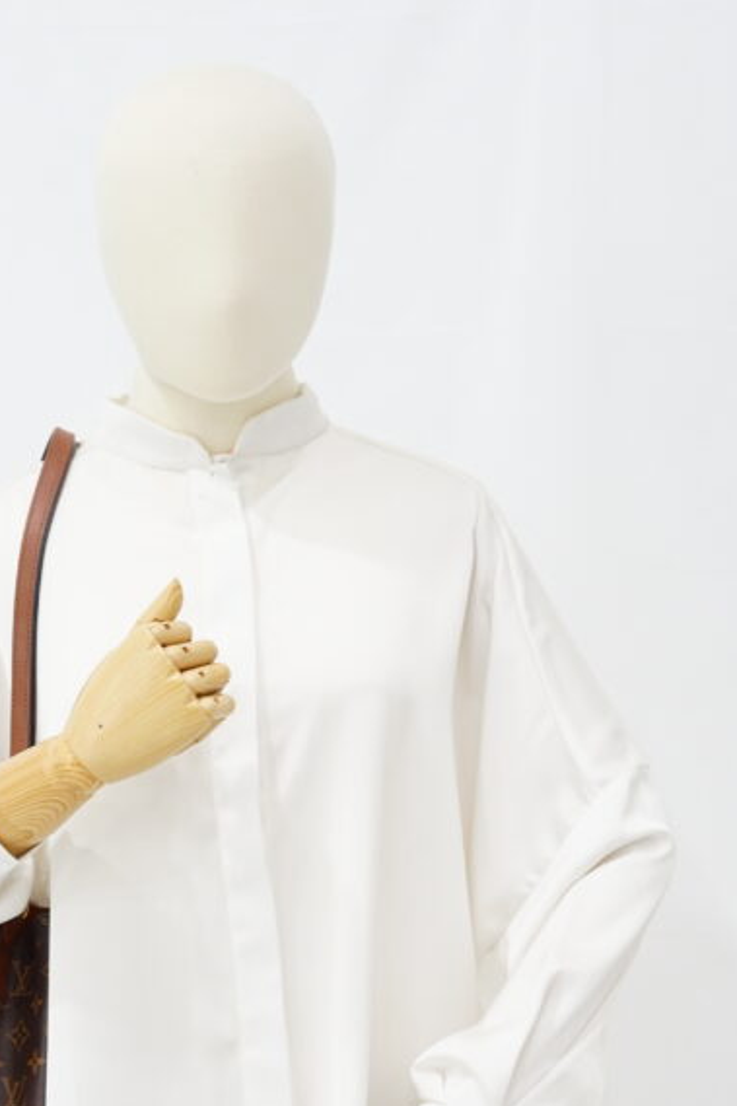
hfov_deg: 15.1
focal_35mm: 90
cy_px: 989
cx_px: 209
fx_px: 2765
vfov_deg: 22.1
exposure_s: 1/8
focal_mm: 50
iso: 640
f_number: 6.3
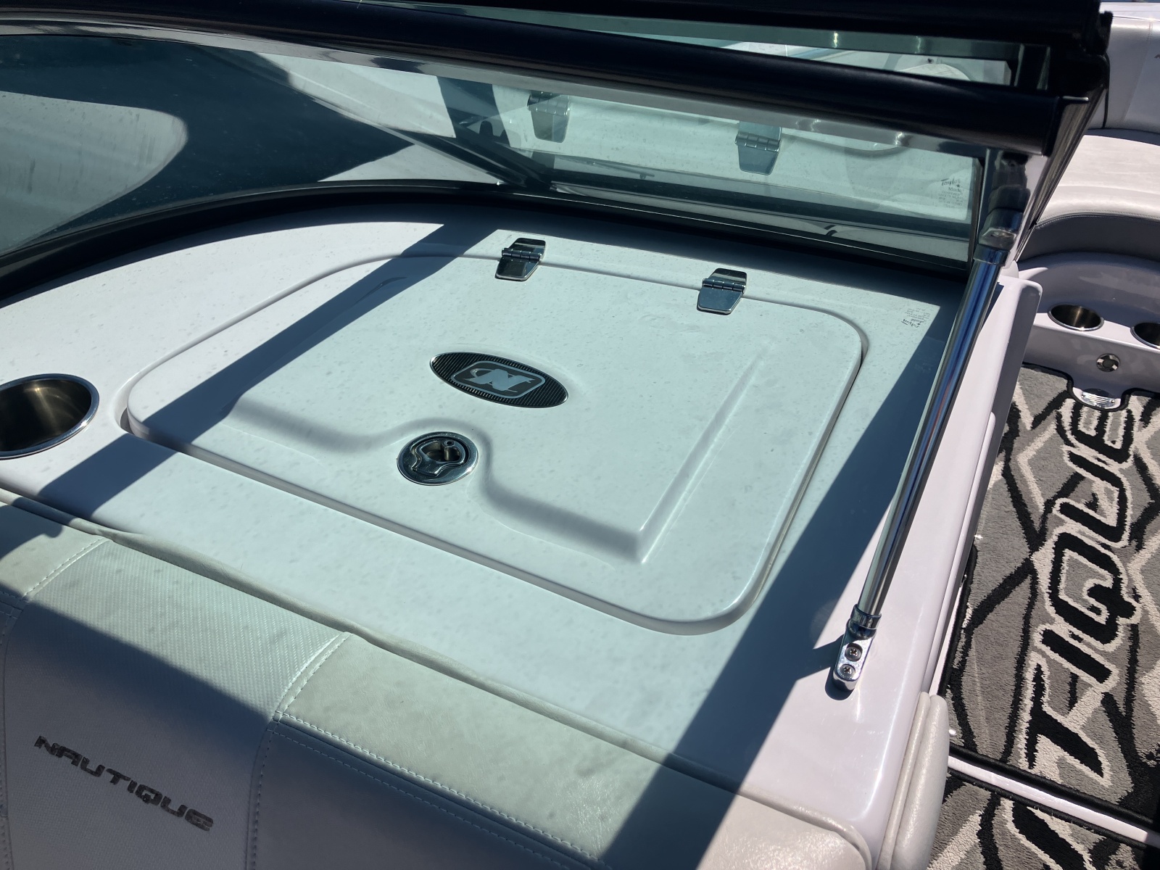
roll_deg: -1.0
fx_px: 938
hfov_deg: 63.4
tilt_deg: -38.0
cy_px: 435
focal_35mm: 28
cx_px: 580
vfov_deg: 49.7
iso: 32
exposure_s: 1/6098
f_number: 1.8
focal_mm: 3.99
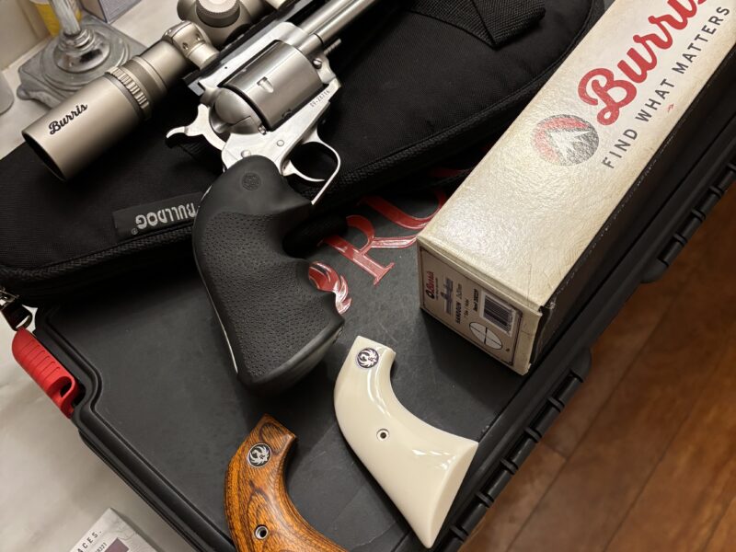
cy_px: 276
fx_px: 553
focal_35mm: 26
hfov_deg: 67.3
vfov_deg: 53.1
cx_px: 368
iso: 400
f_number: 1.6
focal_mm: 5.96
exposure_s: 1/60
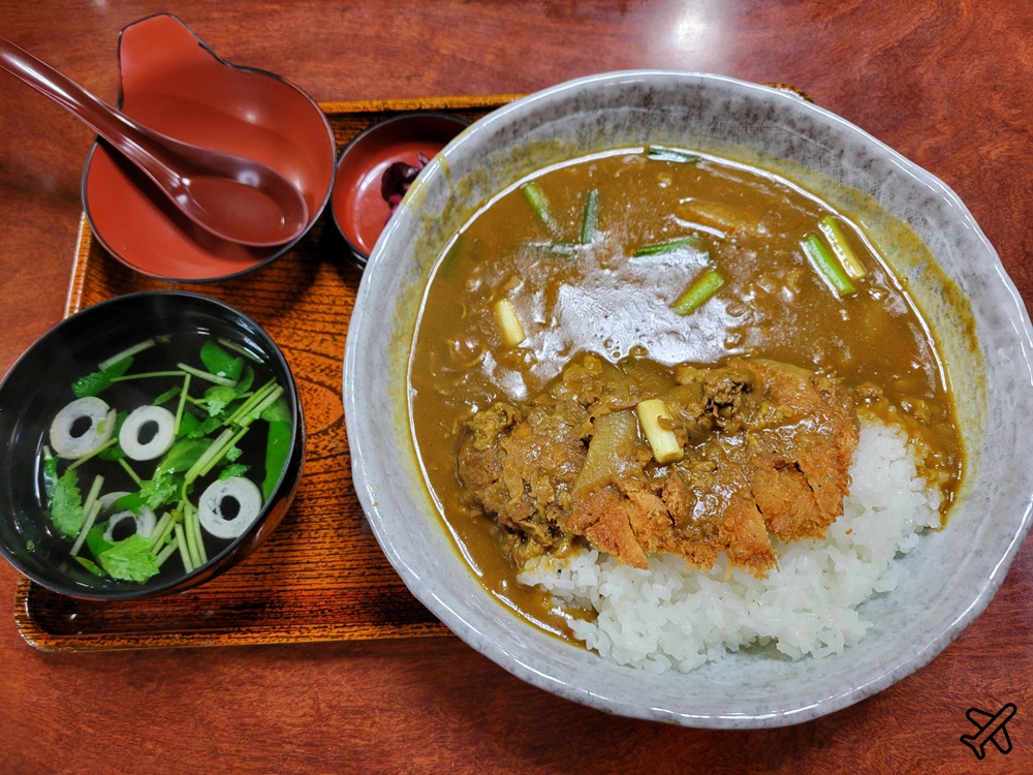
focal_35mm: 26
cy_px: 388
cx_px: 516
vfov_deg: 53.1
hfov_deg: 67.3
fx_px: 776
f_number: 1.8
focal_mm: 5.4
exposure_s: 1/40
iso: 200
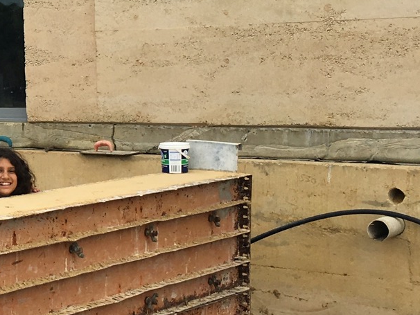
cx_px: -130
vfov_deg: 15.1
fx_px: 1190
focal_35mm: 98
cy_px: 100
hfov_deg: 18.6
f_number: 2.2
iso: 25
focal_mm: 4.15
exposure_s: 1/1131
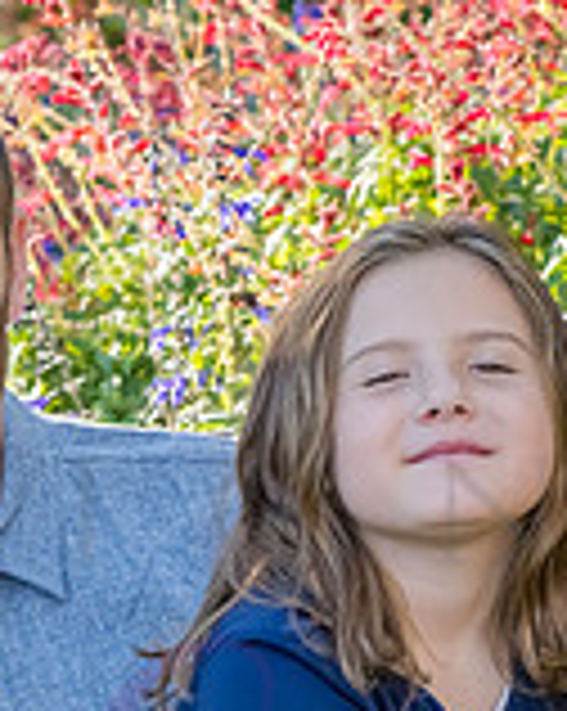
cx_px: -94
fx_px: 6662
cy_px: 731
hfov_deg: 4.9
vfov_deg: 6.1
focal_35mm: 317
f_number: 8
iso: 800
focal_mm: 92
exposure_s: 1/320
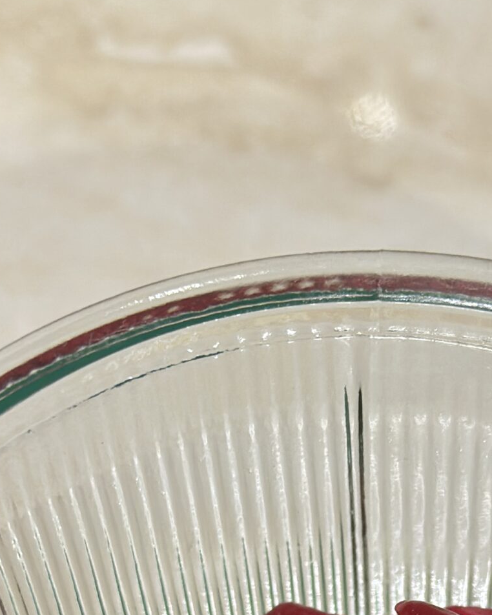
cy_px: 756
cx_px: 311
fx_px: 2293
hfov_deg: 12.2
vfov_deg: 14.7
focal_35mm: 126
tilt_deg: -59.8
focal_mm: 6.86
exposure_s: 1/60
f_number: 1.78
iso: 125
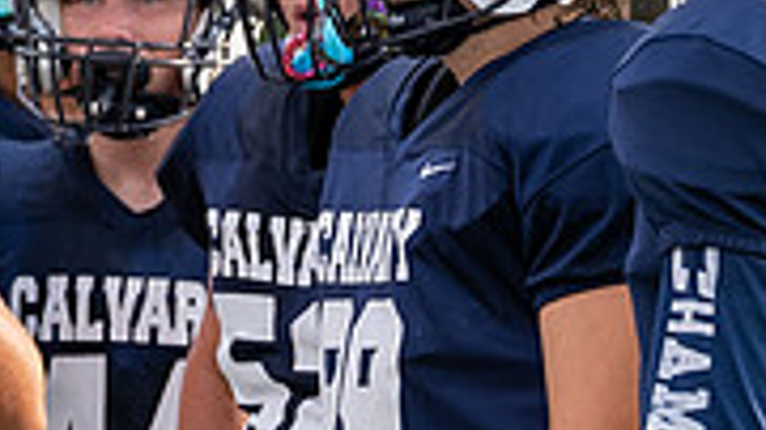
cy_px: 216
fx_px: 19711
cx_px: 466
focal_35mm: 971
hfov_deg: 2.2
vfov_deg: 1.2
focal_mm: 200
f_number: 4
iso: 400
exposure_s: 1/1000
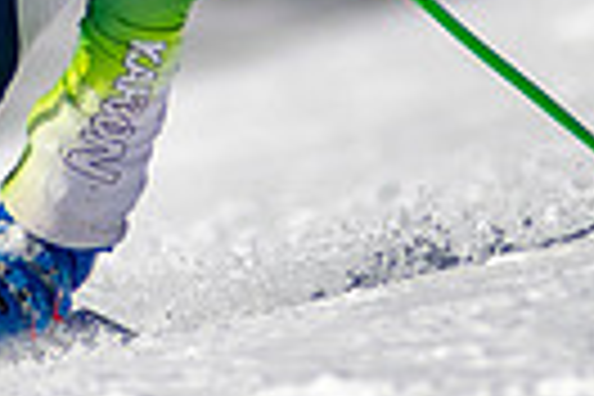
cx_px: -40
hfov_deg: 1.0
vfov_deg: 0.7
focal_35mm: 1970
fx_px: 32502
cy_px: -101
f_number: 2.8
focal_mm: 300
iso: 100
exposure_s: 1/6400
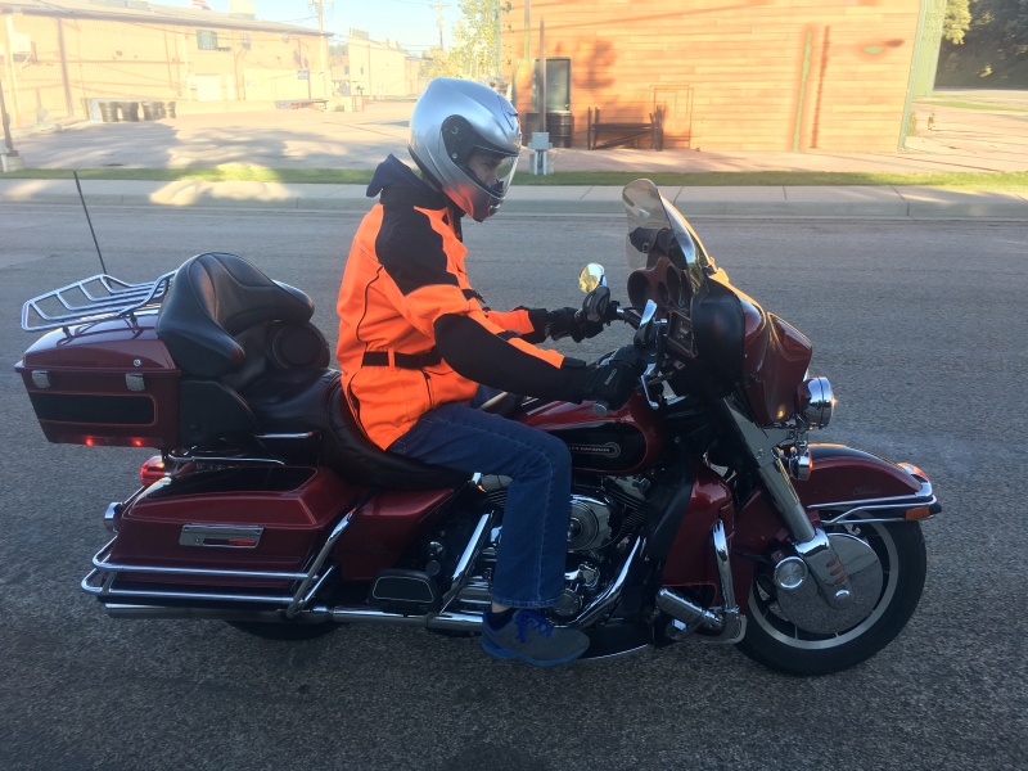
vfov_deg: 48.2
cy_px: 386
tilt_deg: -20.7
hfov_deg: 61.7
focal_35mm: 29
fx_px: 861
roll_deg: +0.1
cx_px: 514
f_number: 2.2
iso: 25
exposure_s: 1/247
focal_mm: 4.15
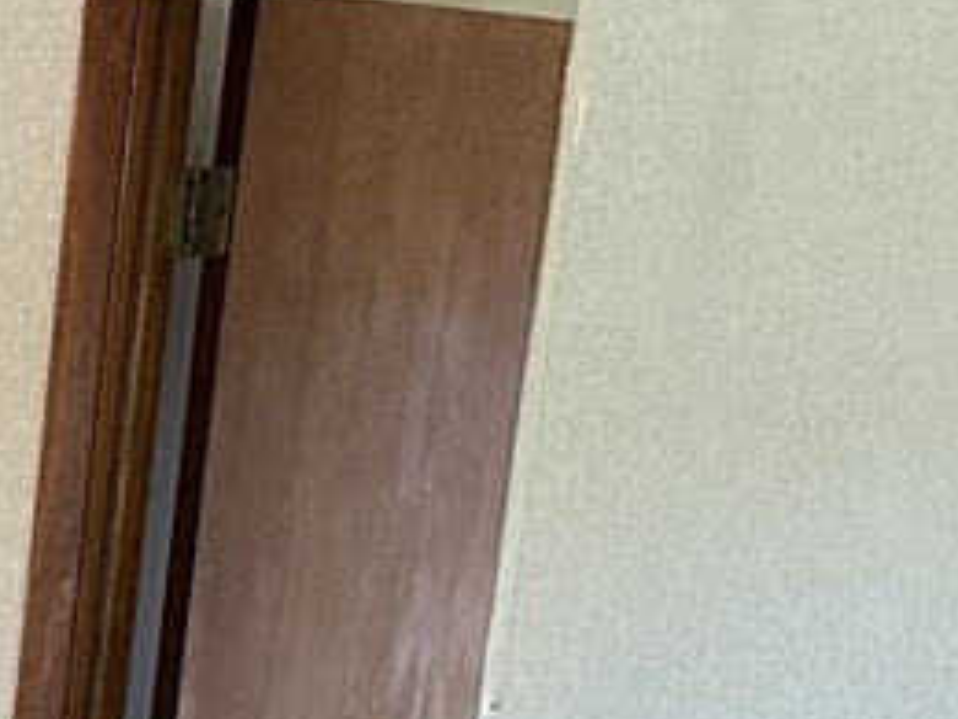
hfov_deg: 12.0
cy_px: 1556
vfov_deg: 10.1
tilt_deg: -16.1
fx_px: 3681
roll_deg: -0.5
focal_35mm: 133
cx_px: -1338
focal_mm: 6.86
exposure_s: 1/60
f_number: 1.78
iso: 320
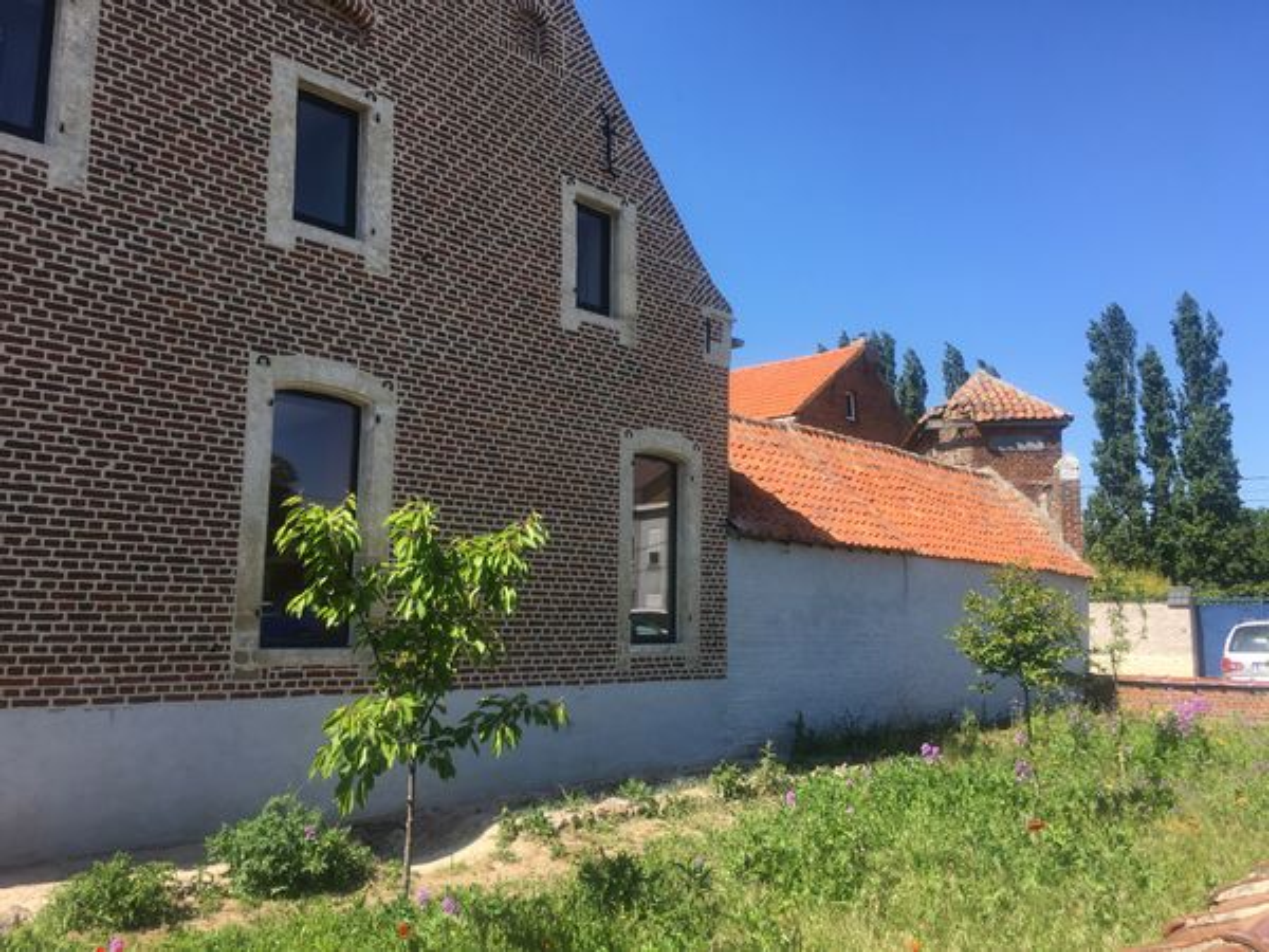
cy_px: 476
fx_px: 1063
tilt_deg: +9.1
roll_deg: -0.3
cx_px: 634
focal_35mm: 29
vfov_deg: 48.2
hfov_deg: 61.7
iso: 25
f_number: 2.2
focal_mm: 4.15
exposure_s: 1/884
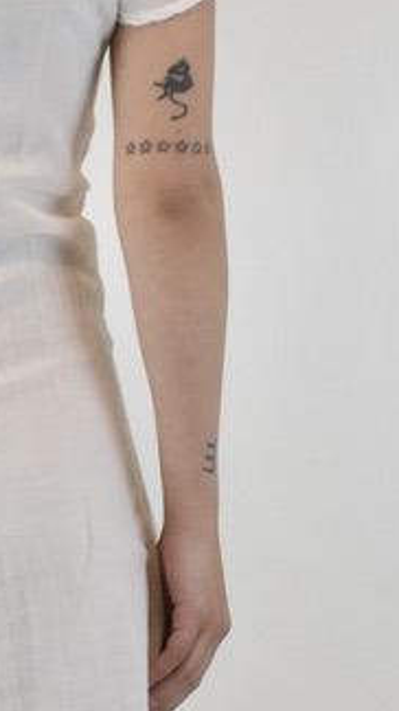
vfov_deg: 15.5
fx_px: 2579
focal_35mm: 137
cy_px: 606
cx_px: -129
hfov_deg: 8.7
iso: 1600
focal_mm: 26
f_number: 16
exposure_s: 1/40
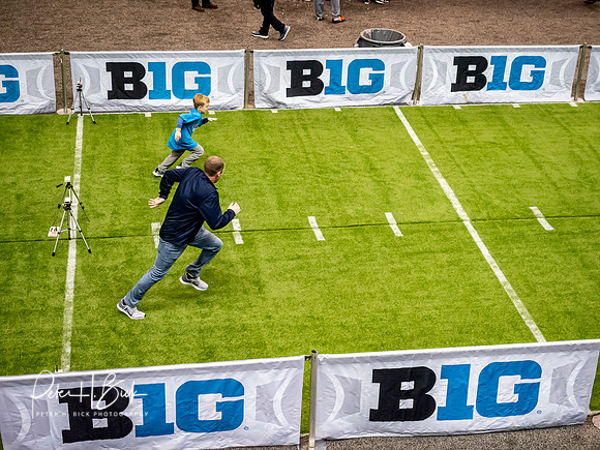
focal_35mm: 60
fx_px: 1040
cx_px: 300
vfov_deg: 24.4
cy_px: 225
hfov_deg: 32.2
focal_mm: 30
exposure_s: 1/800
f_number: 2.8
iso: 3200
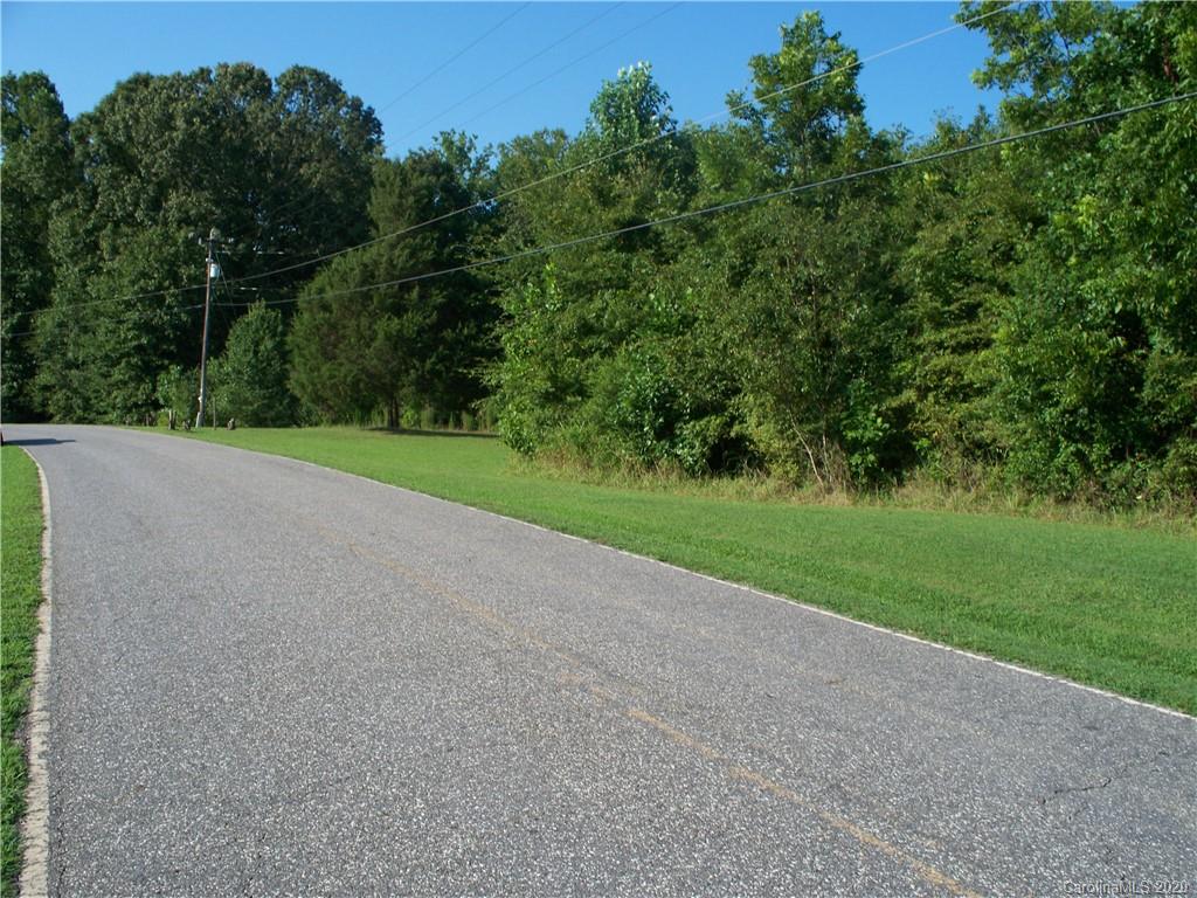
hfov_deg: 51.4
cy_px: 449
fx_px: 1245
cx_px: 598
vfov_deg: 39.7
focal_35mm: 36
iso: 64
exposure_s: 1/250
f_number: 5
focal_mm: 7.54
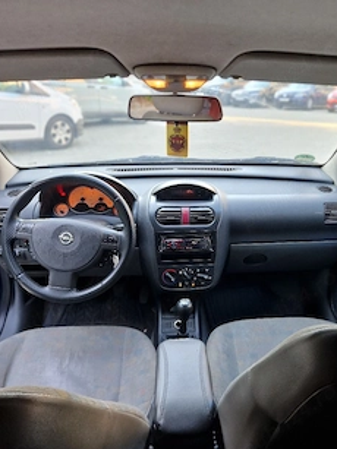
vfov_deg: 59.9
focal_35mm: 30
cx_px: 204
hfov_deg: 46.5
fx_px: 390
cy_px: 211
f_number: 1.8
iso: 125
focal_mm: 5.4
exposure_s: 1/100
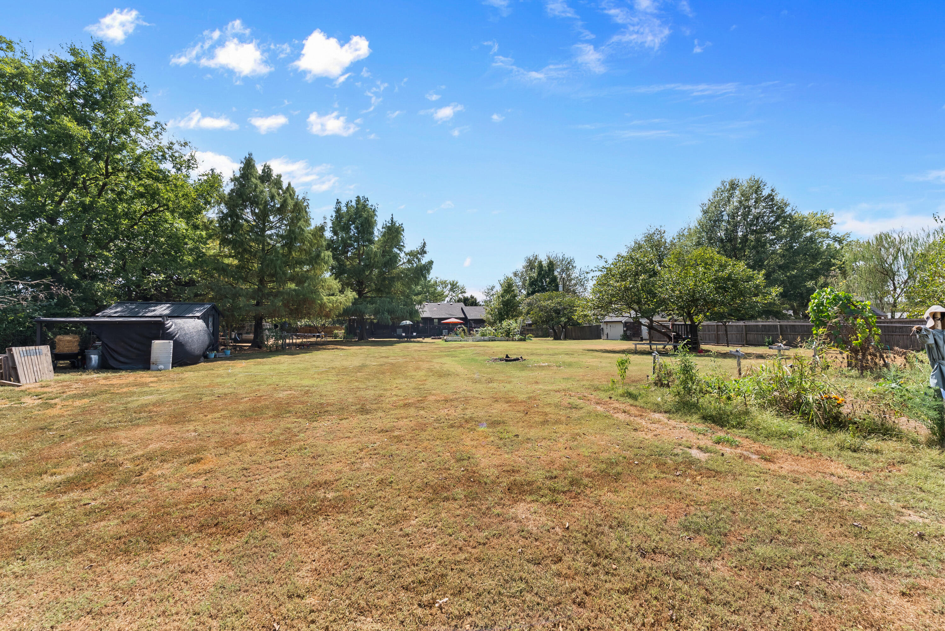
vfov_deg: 81.3
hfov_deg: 104.2
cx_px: 472
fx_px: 368
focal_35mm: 14
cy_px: 316
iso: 640
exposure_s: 1/60
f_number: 8
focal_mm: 14
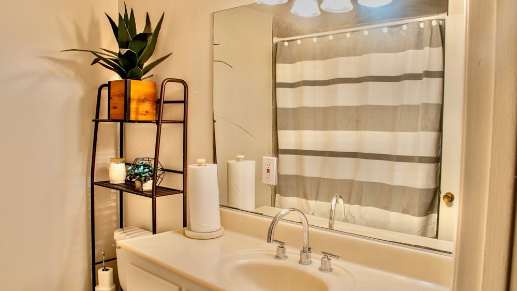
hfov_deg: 66.1
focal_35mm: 29
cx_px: 261
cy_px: 155
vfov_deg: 40.2
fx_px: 398
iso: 400
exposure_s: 1/3
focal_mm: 18
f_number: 9
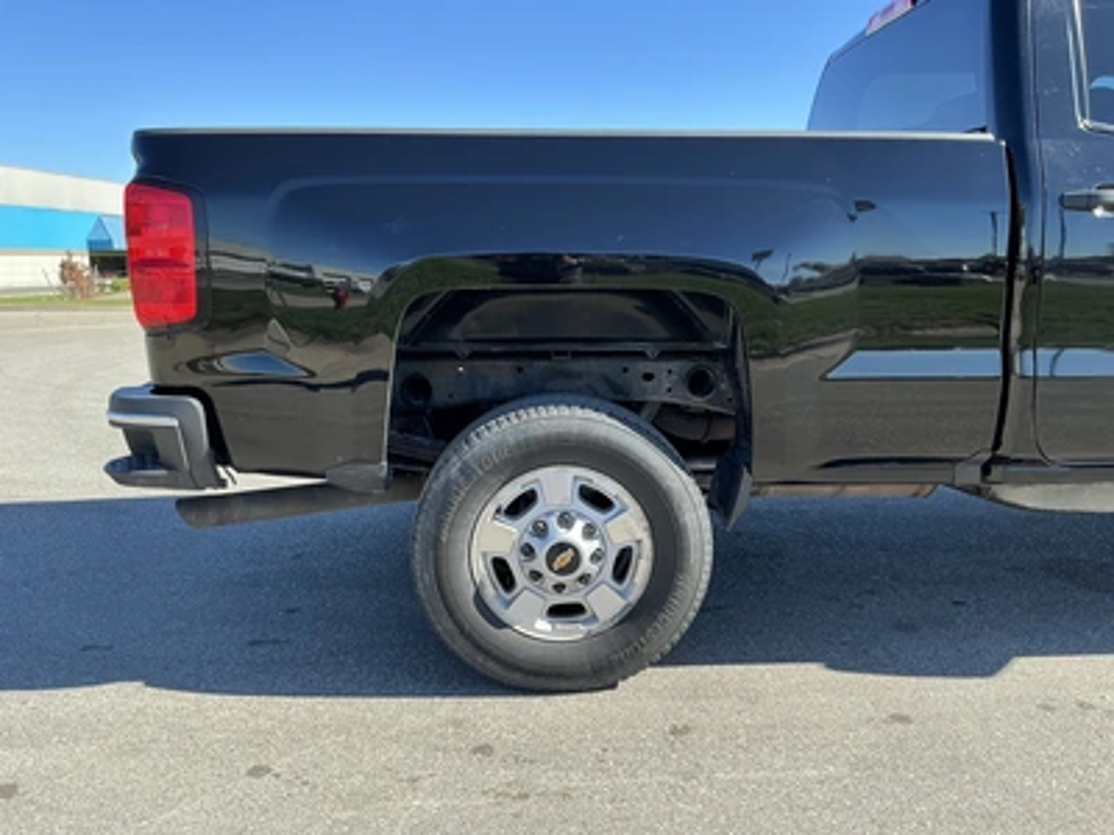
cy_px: 418
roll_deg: +0.3
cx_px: 557
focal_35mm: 28
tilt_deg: -6.6
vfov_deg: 49.7
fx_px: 901
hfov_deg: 63.4
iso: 25
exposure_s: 1/599
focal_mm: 3
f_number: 1.8
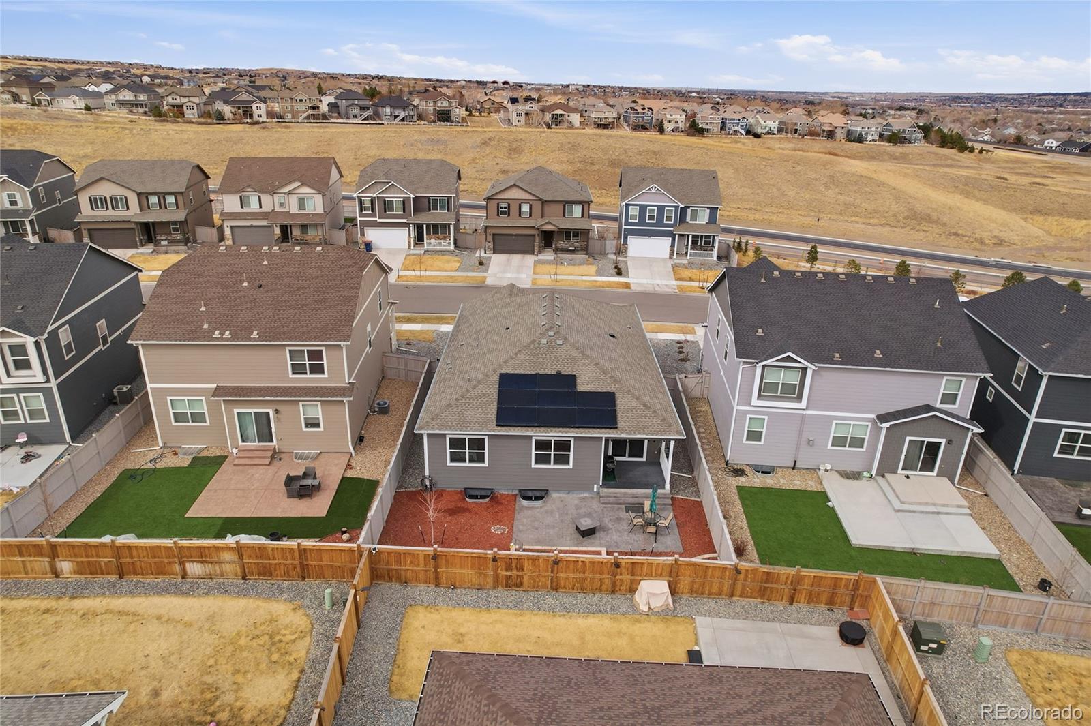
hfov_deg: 78.6
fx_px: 666
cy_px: 363
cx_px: 546
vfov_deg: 57.2
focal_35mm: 22
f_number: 2.8
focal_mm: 8.4
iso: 100
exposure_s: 1/160
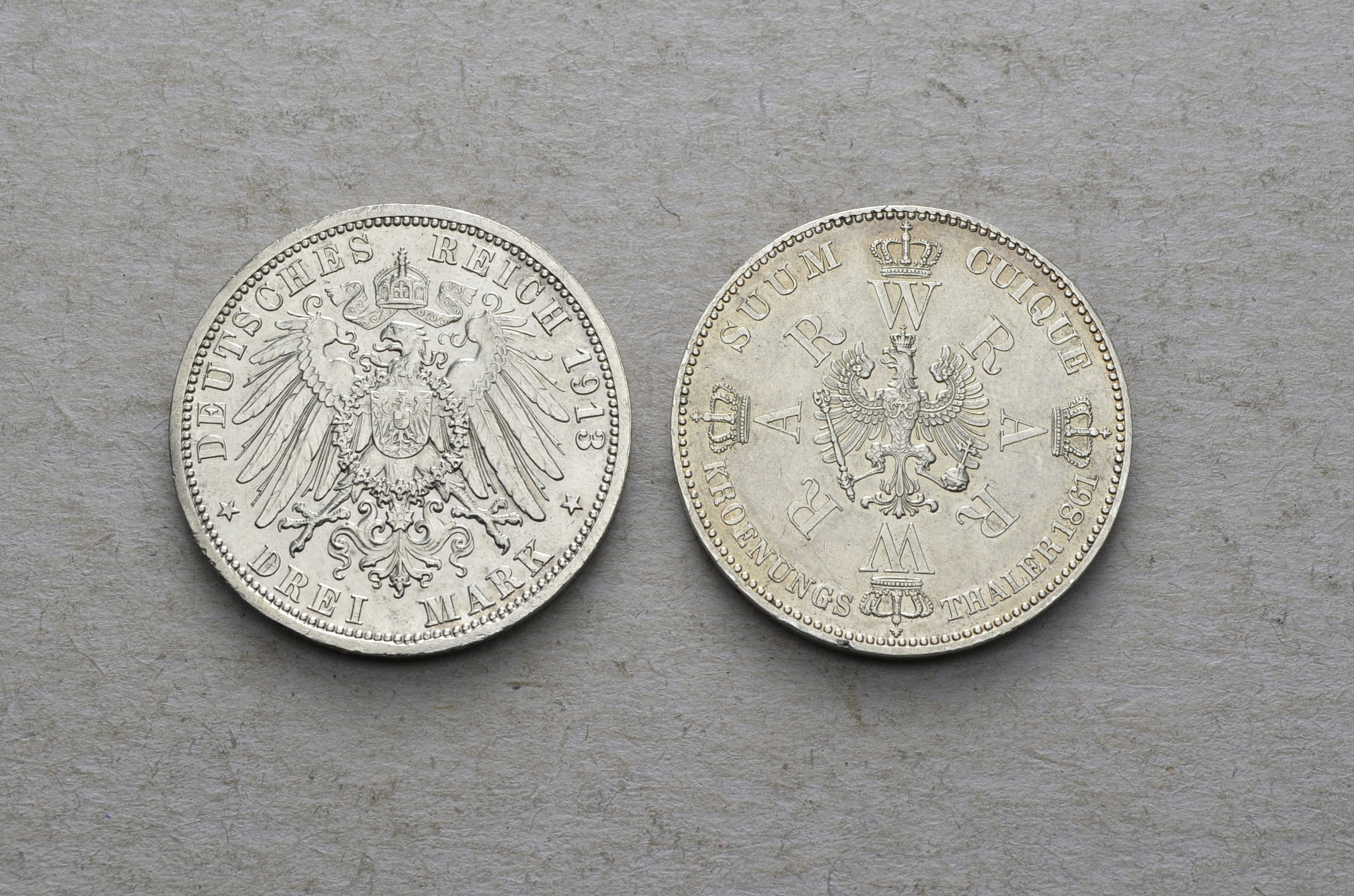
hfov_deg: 29.3
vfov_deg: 19.6
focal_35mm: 69
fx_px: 2590
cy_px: 448
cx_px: 677
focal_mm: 46
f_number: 14
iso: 400
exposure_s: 1/250
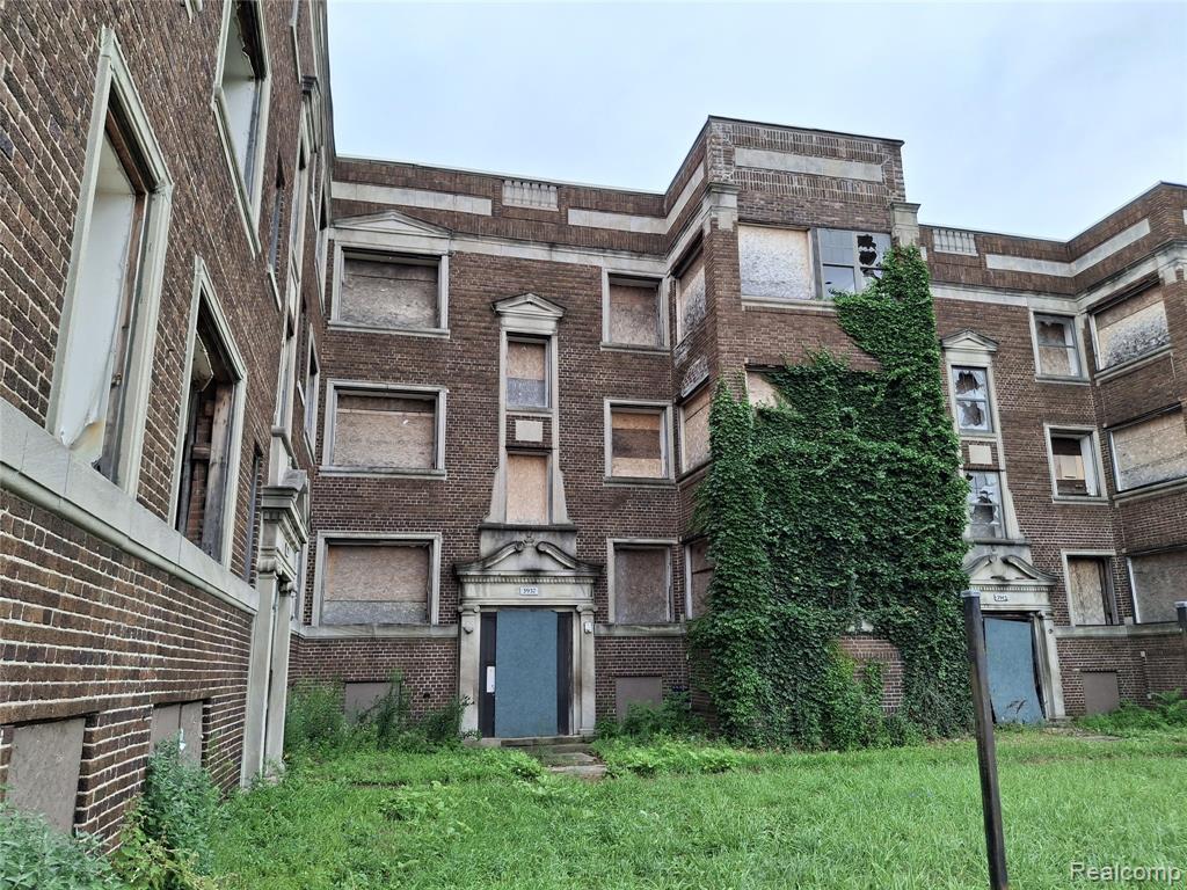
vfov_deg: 54.9
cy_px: 445
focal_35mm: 25
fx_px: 857
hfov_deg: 69.4
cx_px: 594
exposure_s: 1/249
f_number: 1.8
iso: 32
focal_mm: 4.69
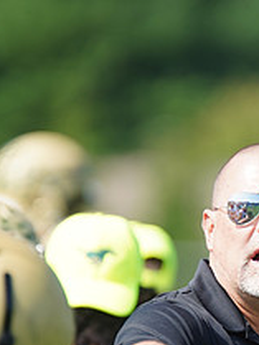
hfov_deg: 1.9
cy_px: 306
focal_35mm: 800
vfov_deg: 2.5
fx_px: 7973
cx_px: 285
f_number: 2.8
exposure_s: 1/3200
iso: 400
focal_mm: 300
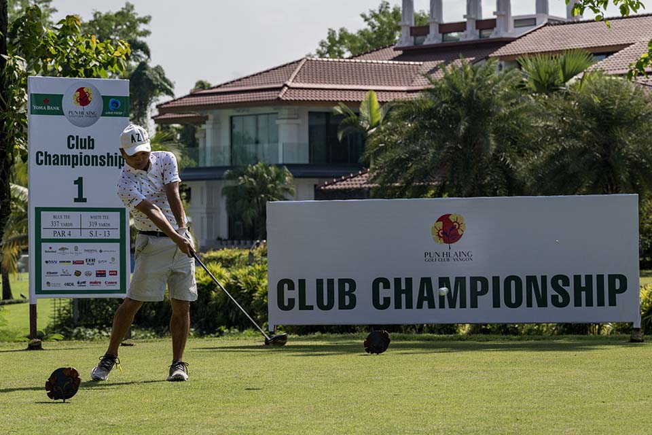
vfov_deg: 14.9
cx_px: 326
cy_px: 218
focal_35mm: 92
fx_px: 1666
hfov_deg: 22.1
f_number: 5.6
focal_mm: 92
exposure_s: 1/2000
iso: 250
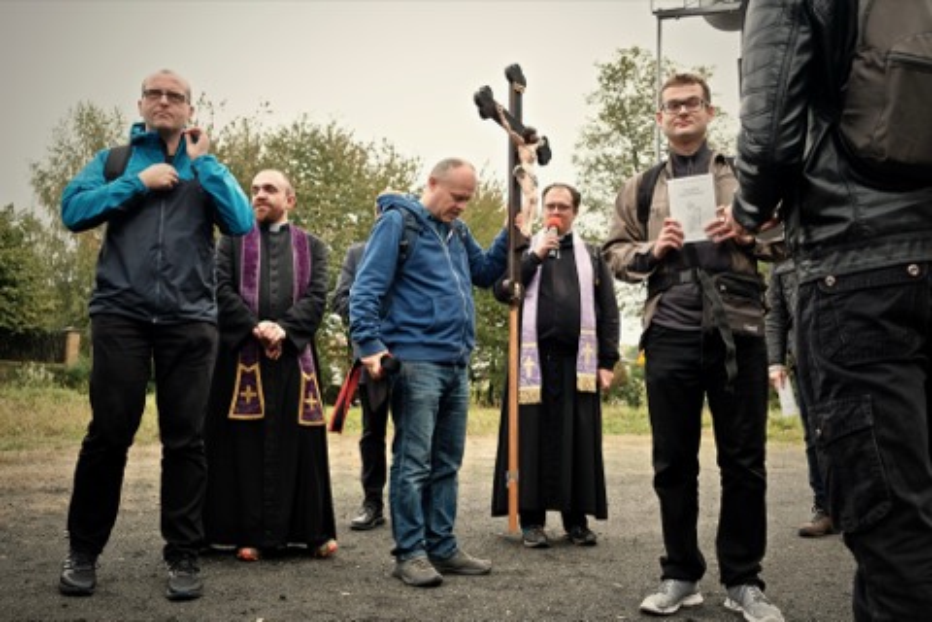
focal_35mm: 27
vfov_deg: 47.9
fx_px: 699
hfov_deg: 67.4
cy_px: 311
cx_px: 466
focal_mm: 18
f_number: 3.2
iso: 400
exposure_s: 1/480
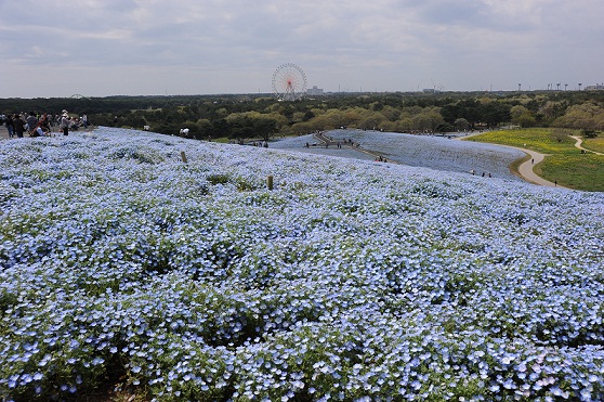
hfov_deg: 60.3
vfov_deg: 42.3
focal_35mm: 31
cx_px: 302
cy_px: 201
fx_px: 520
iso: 400
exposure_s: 1/640
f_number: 13
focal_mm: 31
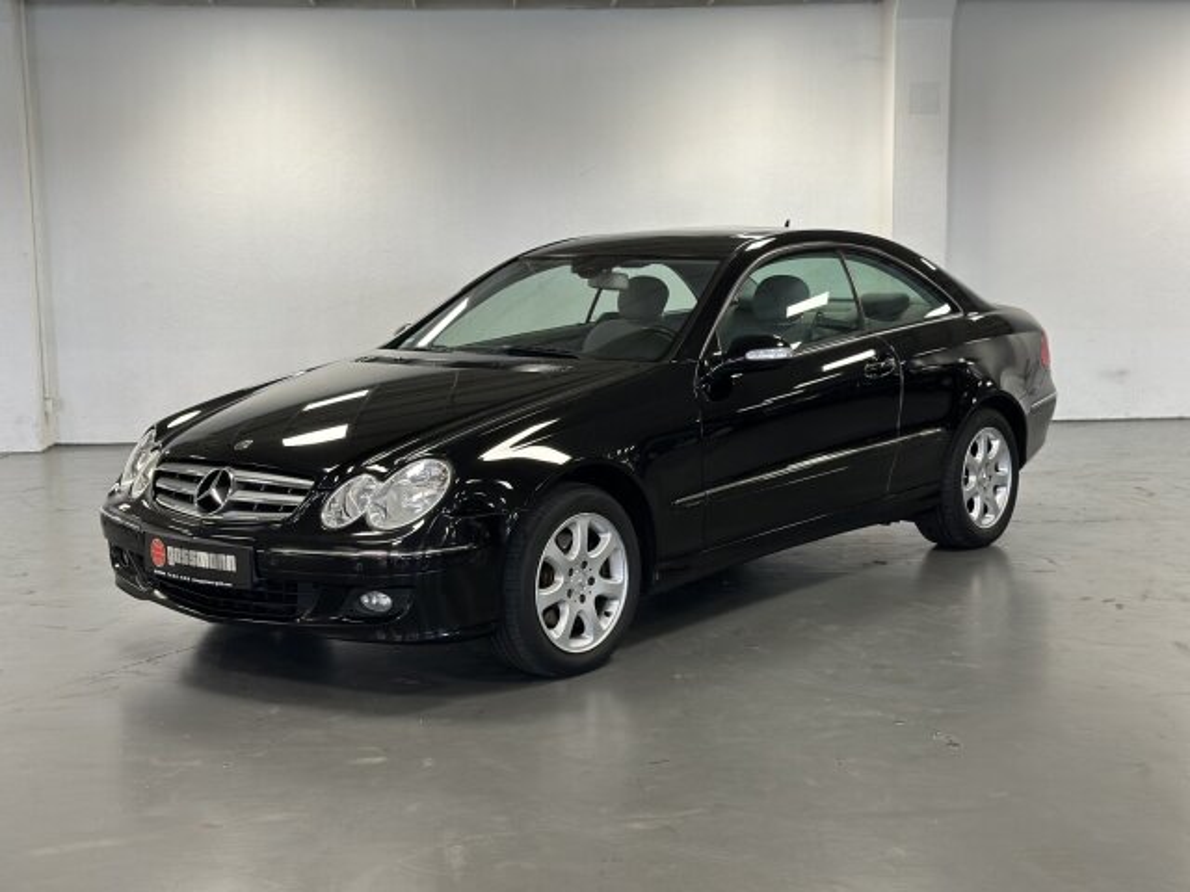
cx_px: 595
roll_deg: +0.0
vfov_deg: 30.3
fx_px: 1650
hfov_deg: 39.7
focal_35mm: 48
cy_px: 446
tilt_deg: -7.6
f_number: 1.78
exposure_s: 1/64
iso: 125
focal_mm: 6.86
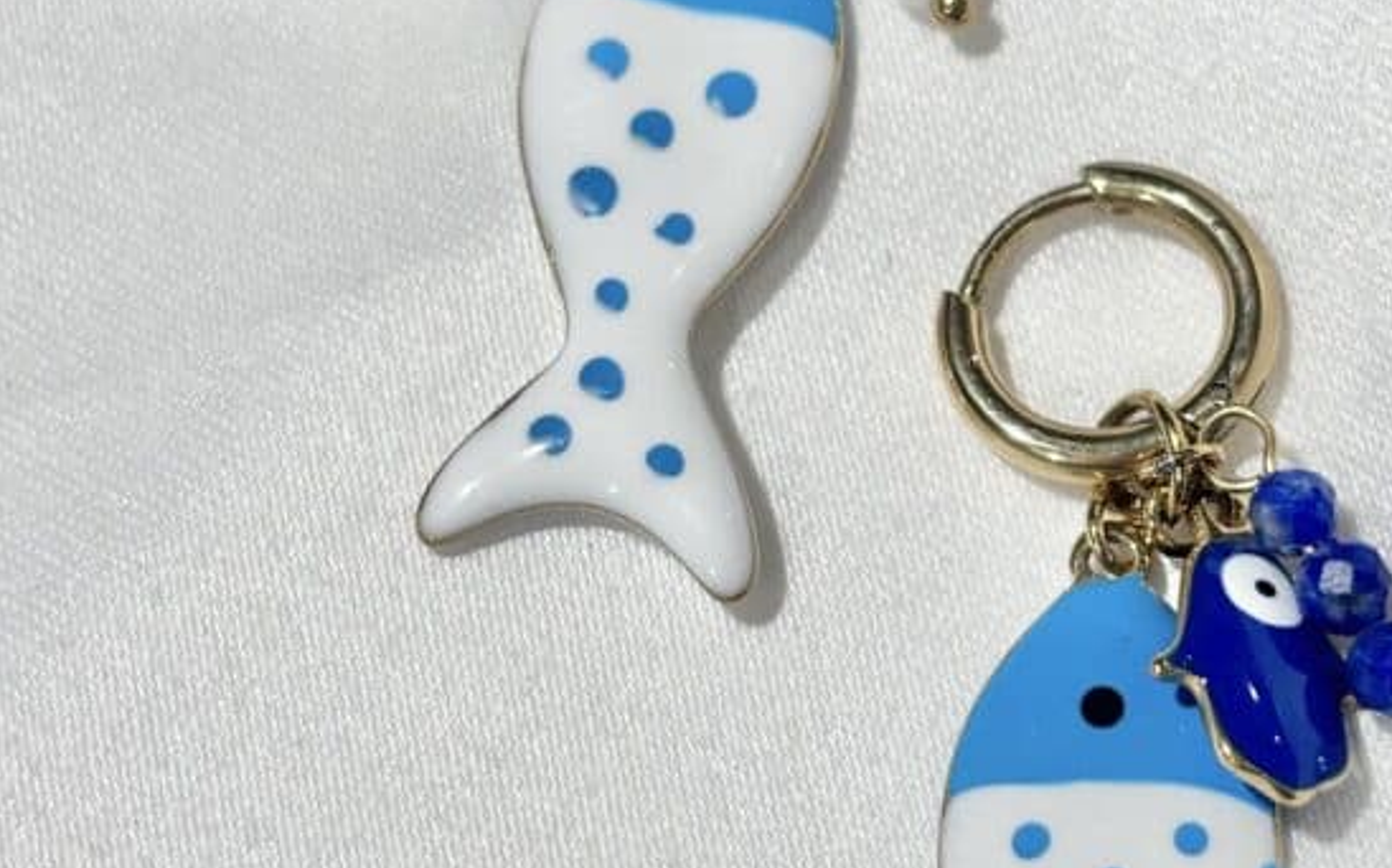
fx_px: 3906
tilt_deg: -61.7
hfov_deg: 20.2
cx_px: 828
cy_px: 391
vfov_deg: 12.7
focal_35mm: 103
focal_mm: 5.96
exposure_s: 1/380
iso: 32
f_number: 1.6
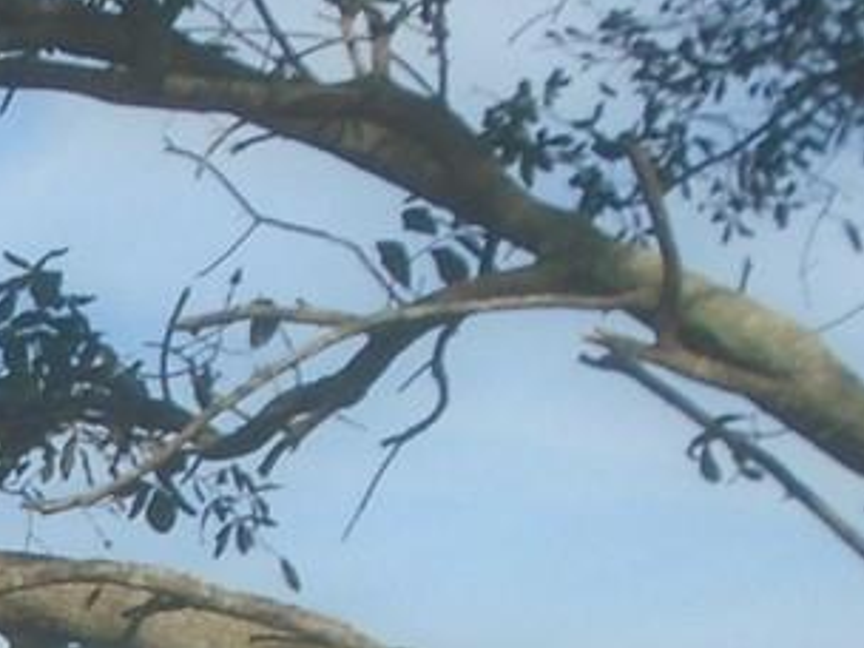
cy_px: 1265
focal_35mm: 221
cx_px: -1114
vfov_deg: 6.5
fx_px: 5516
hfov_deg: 8.3
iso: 100
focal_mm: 7.4
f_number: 4.1
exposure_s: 1/800
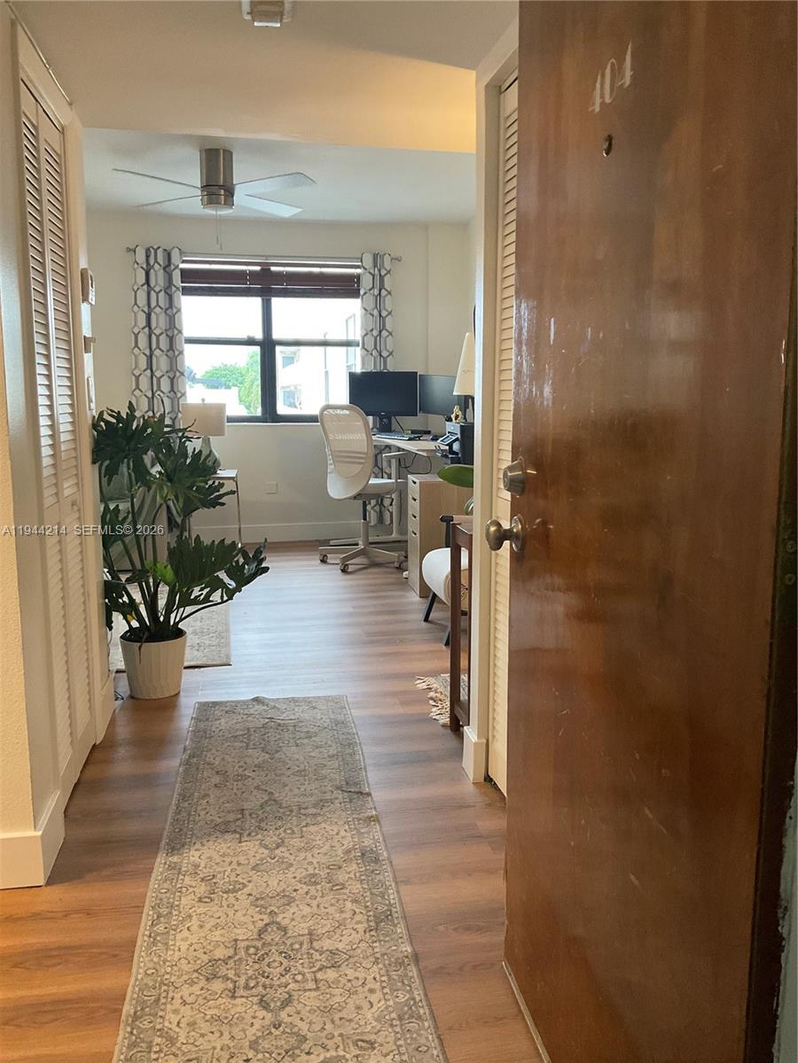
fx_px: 891
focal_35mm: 29
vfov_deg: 61.7
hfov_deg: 48.2
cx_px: 399
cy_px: 532
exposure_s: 1/60
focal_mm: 3
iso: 200
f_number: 1.8
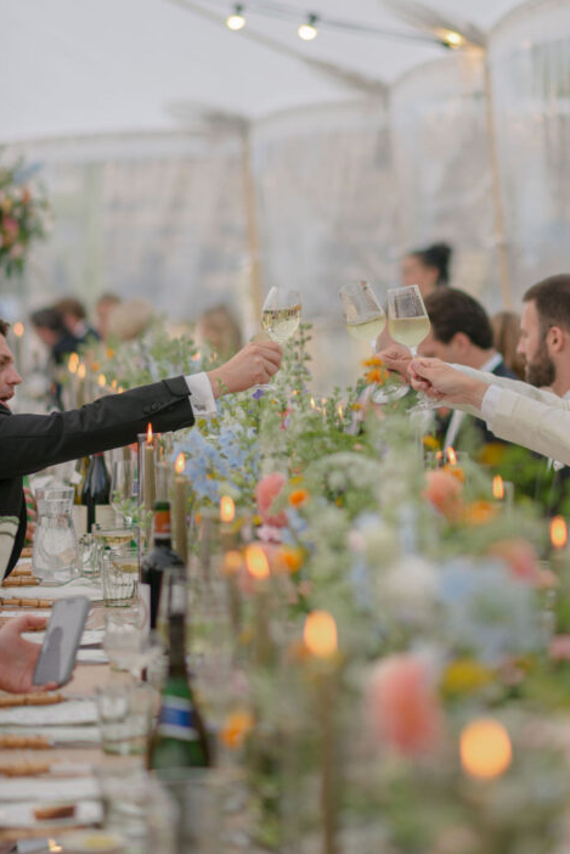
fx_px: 2940
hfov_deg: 11.1
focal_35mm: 124
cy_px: 314
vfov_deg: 16.5
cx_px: 412
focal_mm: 85
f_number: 1.8
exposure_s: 1/500
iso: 100
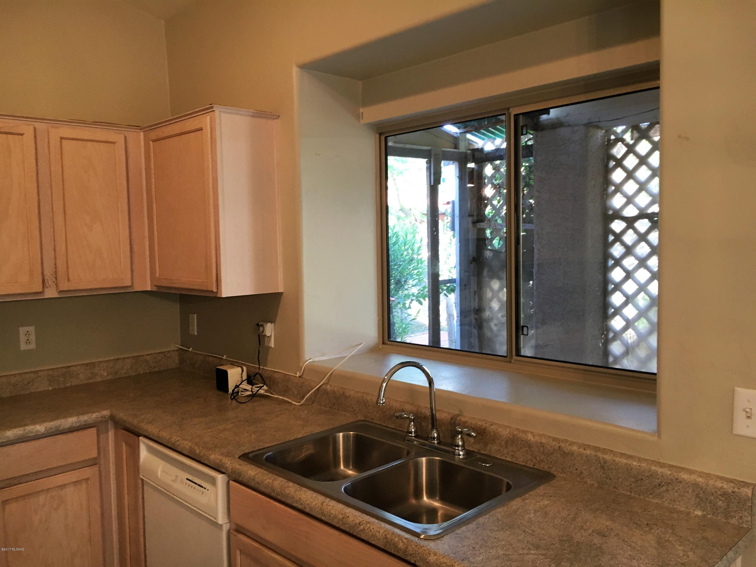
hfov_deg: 61.7
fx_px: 633
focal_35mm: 29
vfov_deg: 48.2
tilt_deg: -2.6
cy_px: 284
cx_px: 378
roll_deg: +1.7
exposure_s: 1/30
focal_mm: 4.15
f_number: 2.2
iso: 100
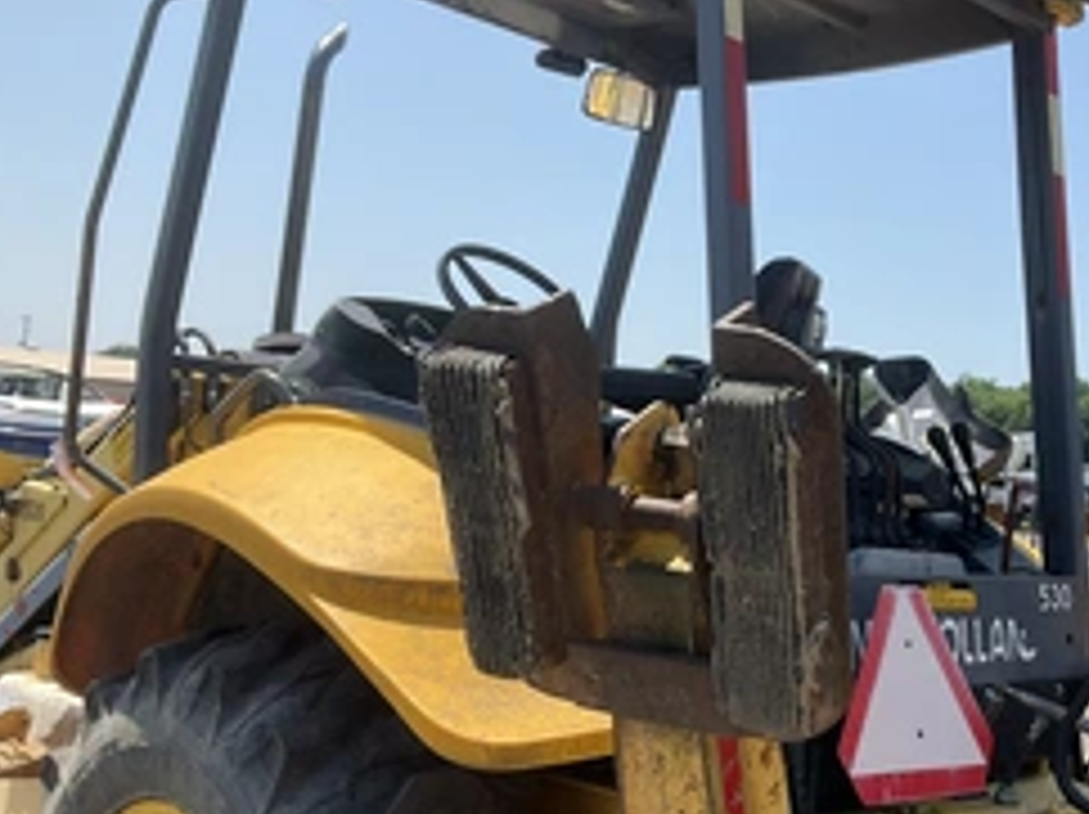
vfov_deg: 30.1
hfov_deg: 38.2
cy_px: 495
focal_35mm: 48
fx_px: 1509
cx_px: 868
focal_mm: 3
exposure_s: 1/1035
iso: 25
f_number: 1.8
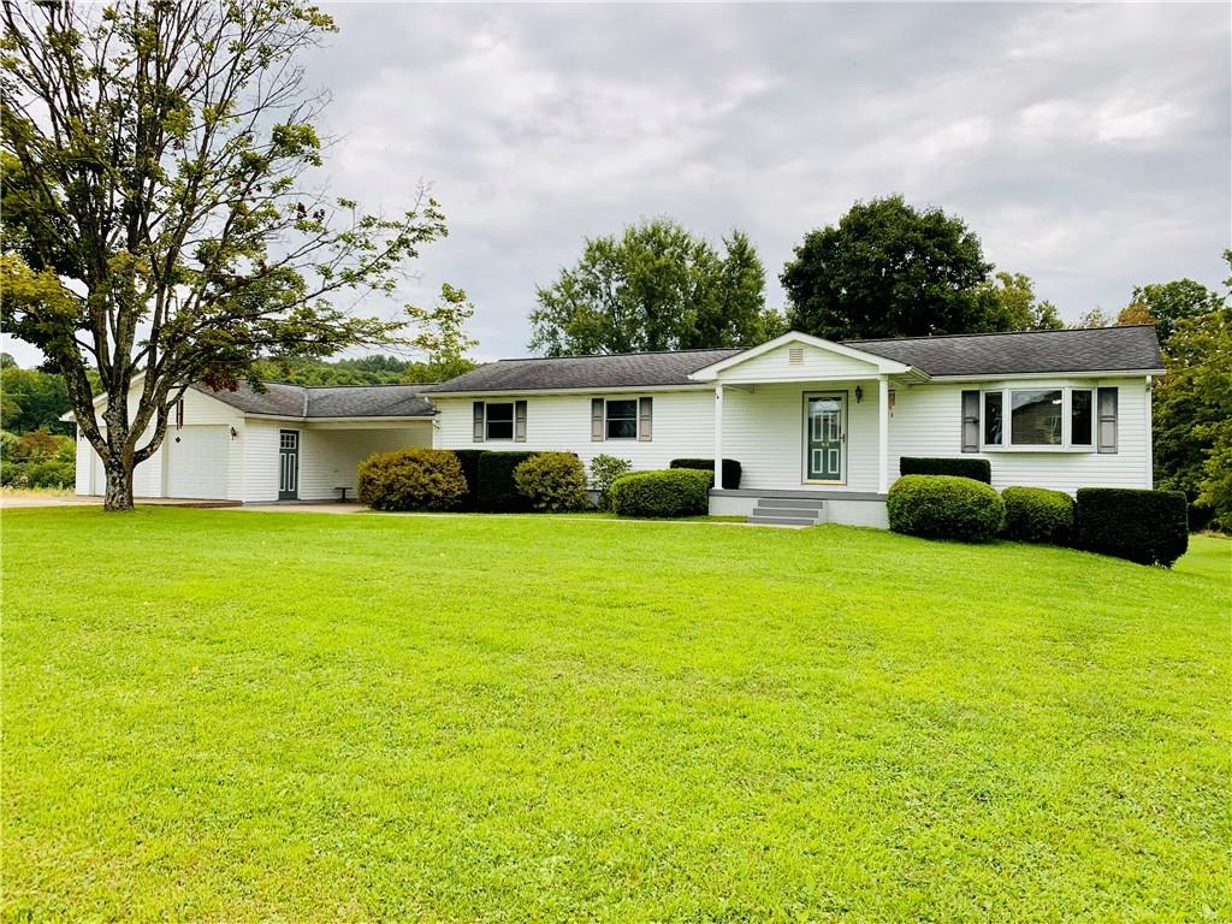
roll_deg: -0.9
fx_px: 925
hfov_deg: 67.3
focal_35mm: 26
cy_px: 462
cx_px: 616
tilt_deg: +1.3
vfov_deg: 53.1
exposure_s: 1/2114
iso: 25
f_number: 1.8
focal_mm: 4.25
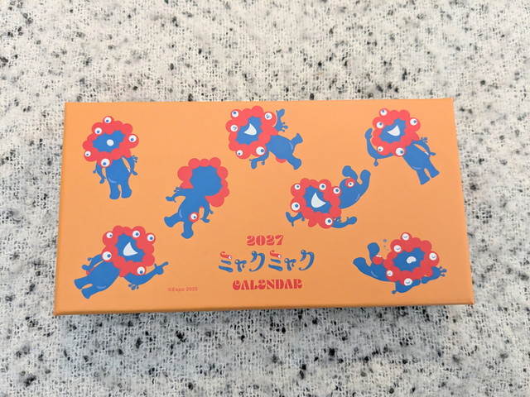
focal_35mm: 27
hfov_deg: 65.3
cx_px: 265
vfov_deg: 51.4
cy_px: 198
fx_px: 413
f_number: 1.73
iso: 1017
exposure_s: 1/100
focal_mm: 4.38
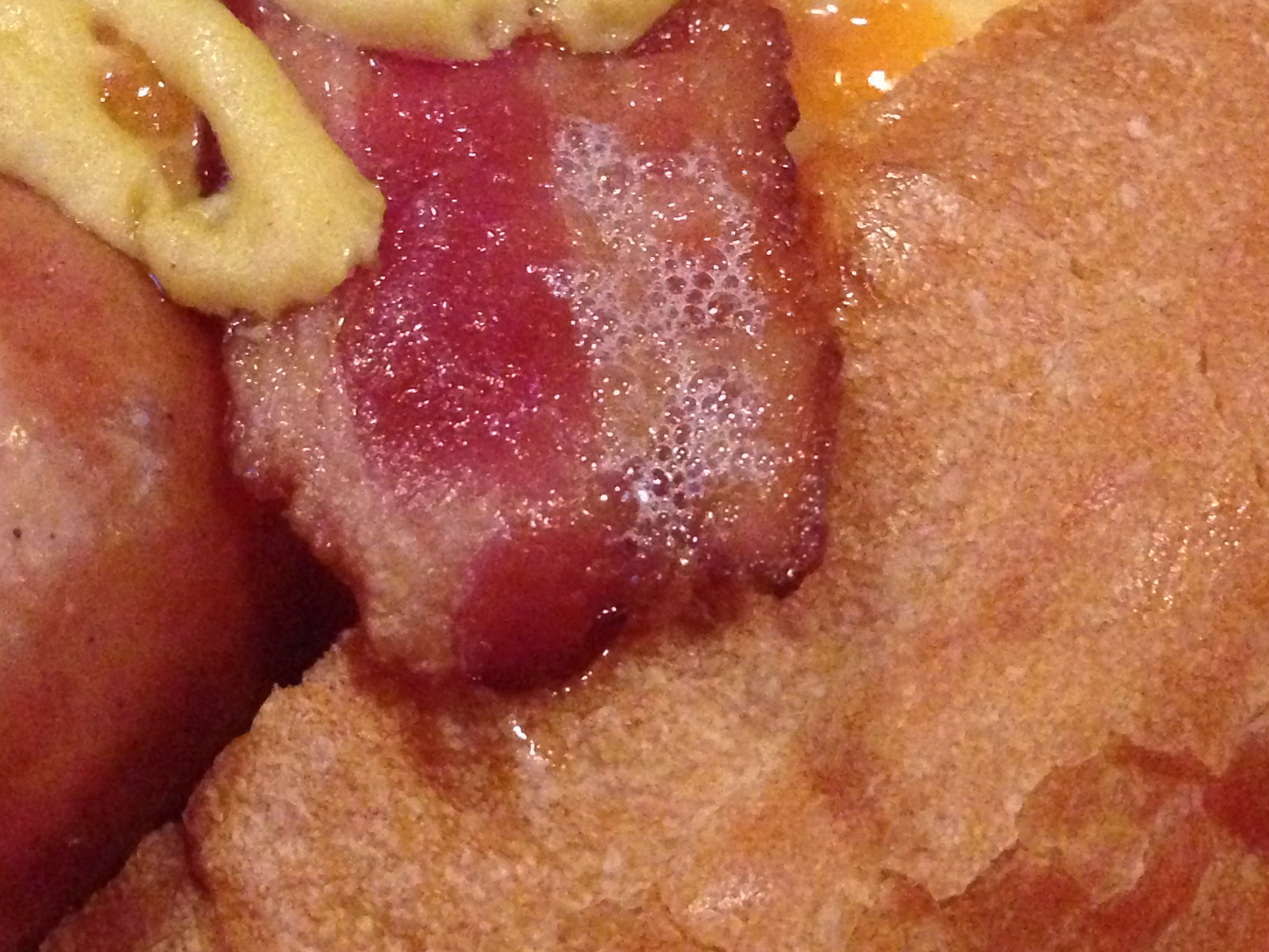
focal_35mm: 75
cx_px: 665
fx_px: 2749
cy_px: 57
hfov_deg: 26.0
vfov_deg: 19.2
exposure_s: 1/15
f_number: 2.4
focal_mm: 4.12
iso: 800
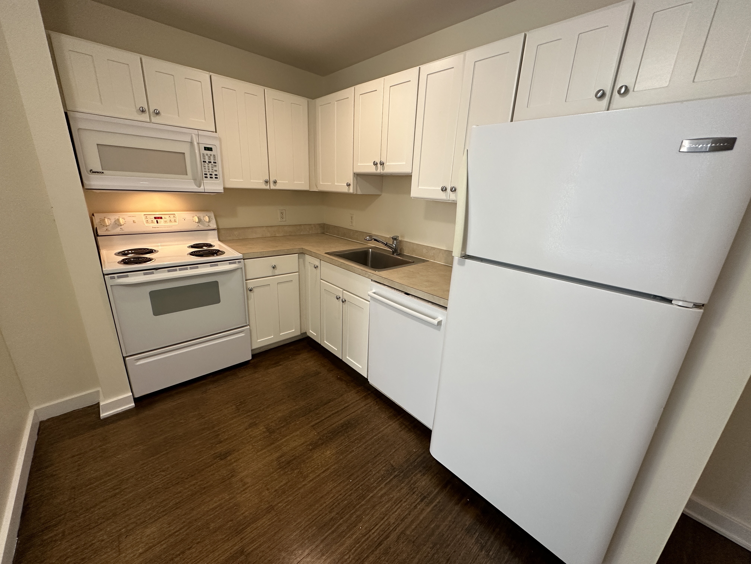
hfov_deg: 102.1
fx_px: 304
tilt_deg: -18.4
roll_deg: -3.5
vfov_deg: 85.7
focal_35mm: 14
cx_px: 376
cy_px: 282
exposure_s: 1/60
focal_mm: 2.22
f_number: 2.2
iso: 160
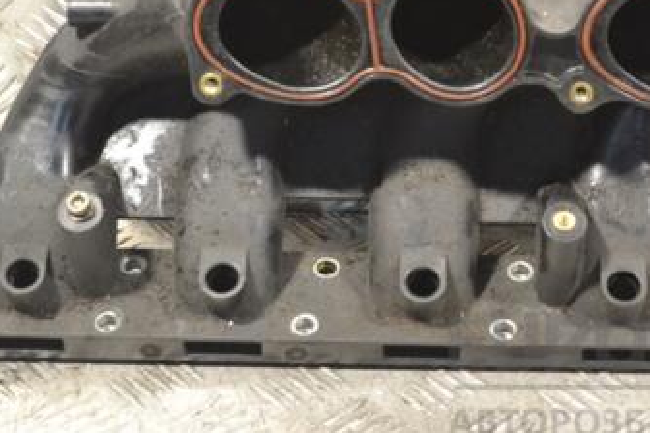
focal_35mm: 107
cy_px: 85
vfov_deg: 12.7
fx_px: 1932
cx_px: 412
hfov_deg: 19.1
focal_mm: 40
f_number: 5.6
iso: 3200
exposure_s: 1/125
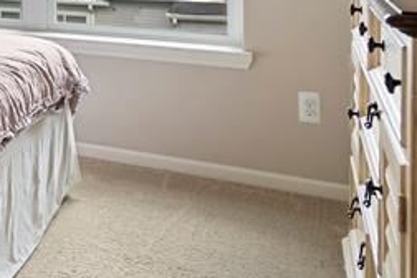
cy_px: -77
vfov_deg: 19.4
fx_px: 753
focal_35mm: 65
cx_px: -258
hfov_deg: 23.0
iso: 100
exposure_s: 1/6
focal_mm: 16
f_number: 4
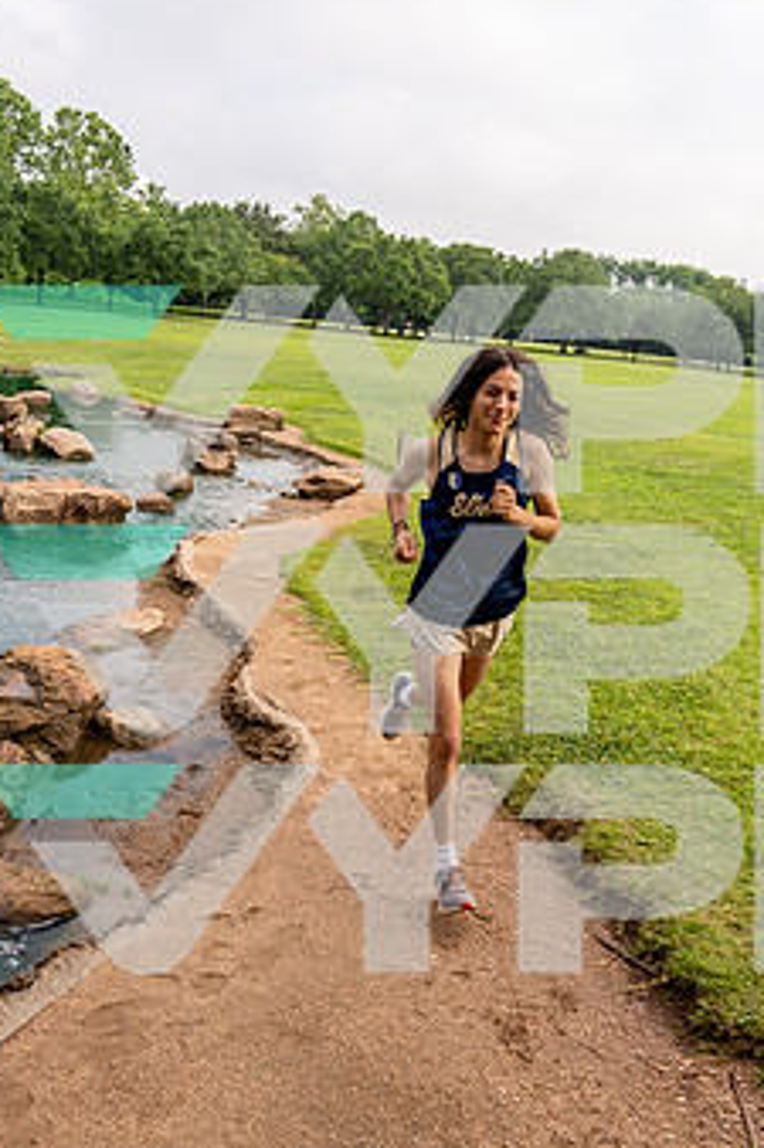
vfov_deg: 58.6
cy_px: 632
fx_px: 1020
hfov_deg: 40.7
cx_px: 486
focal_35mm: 32
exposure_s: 1/250
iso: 160
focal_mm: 24
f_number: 8
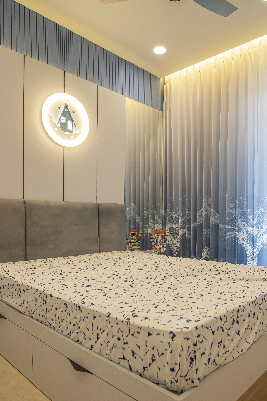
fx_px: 278
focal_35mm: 25
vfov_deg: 71.3
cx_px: 147
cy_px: 221
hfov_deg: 51.2
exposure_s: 1/125
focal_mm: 18
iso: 1000
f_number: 6.3
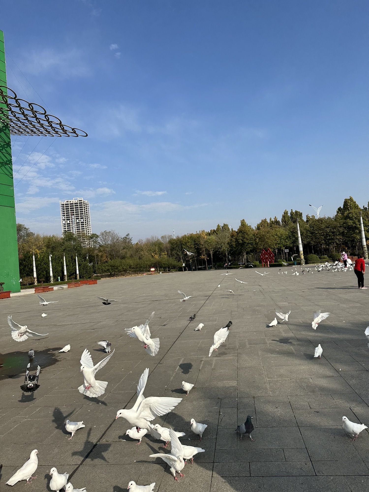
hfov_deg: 56.8
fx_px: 341
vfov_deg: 71.6
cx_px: 184
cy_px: 246
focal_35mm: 24
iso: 80
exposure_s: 1/5848
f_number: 1.78
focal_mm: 6.86
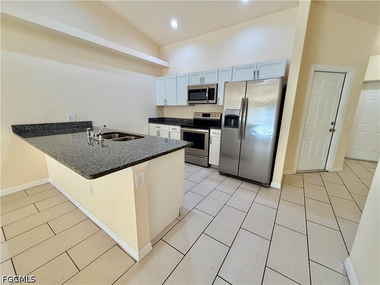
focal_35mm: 14
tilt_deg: -12.8
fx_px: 154
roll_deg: +0.0
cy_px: 142
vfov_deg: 85.7
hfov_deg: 102.1
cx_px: 190
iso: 200
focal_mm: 2.22
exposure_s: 1/120
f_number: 2.2
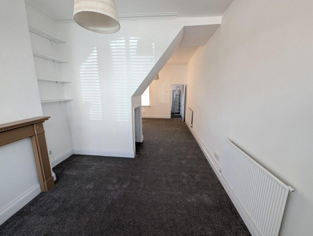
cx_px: 156
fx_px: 118
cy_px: 118
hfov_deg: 106.1
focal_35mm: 13
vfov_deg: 90.1
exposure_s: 1/72.1
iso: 59
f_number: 2.2
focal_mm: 1.95
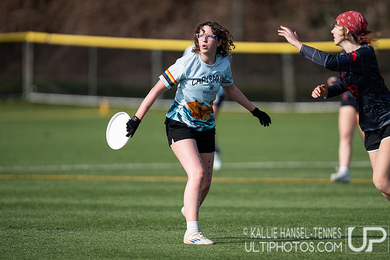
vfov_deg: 3.0
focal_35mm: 459
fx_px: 4968
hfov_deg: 4.5
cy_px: 146
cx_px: 222
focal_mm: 400
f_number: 2.8
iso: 125
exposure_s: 1/2000
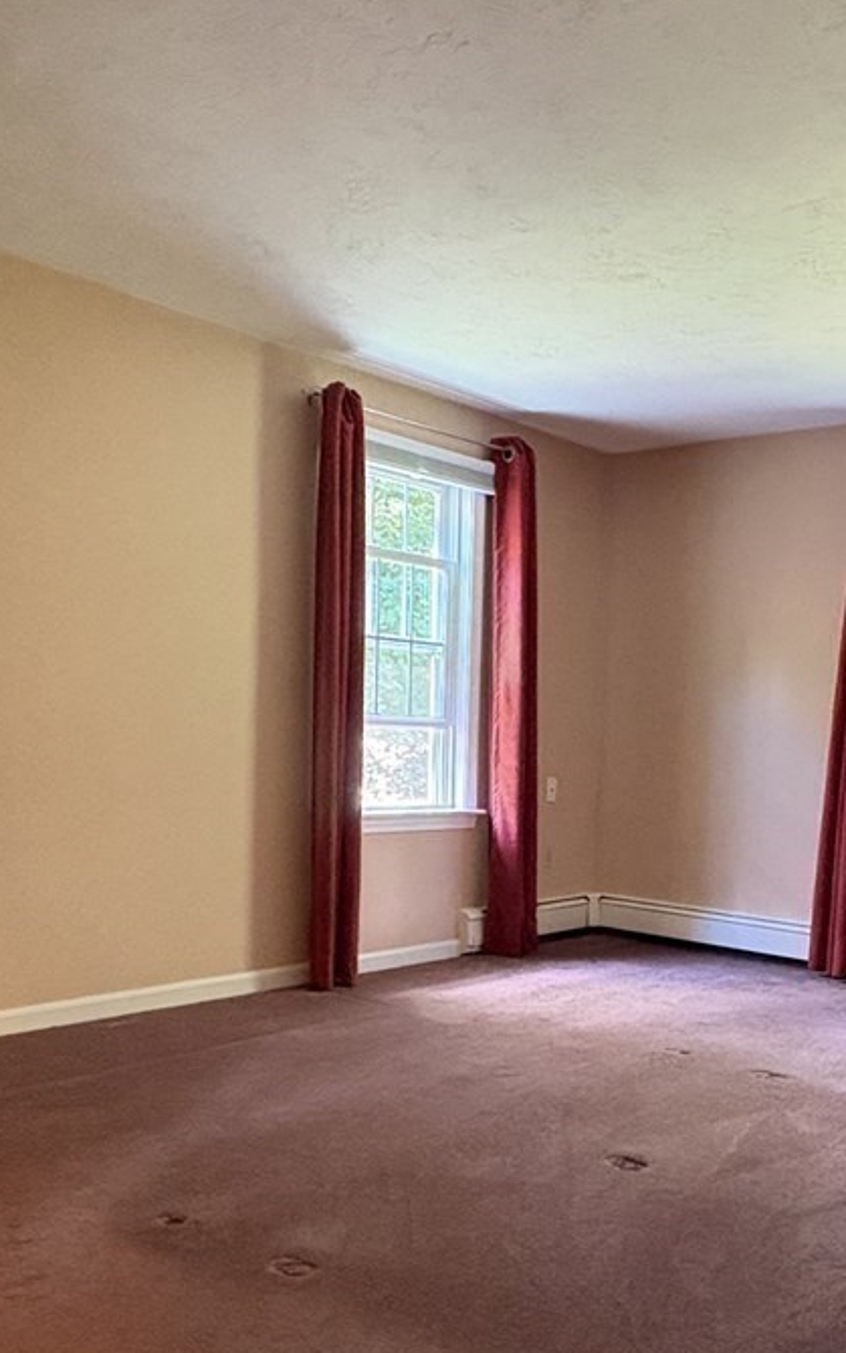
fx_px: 1254
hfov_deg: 36.9
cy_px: 925
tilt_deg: -8.2
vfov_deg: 55.3
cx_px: 555
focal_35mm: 34
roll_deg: -1.9
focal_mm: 2.22
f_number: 2.2
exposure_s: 1/60
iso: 640
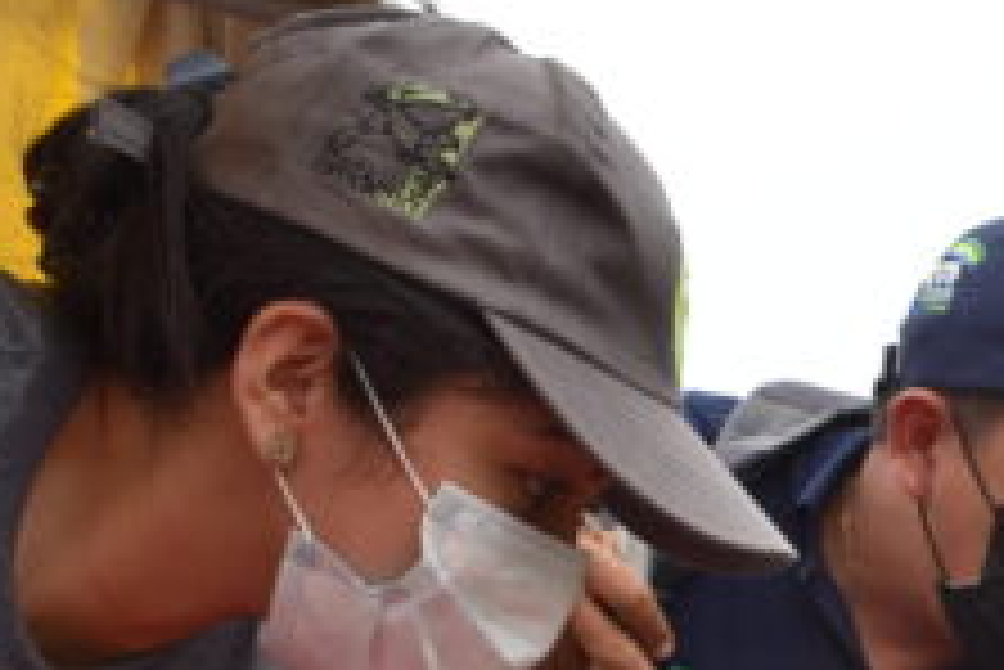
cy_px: 890
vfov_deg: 14.1
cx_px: 1054
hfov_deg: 21.0
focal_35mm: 93
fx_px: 2595
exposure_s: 1/250
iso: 180
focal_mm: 18
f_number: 8
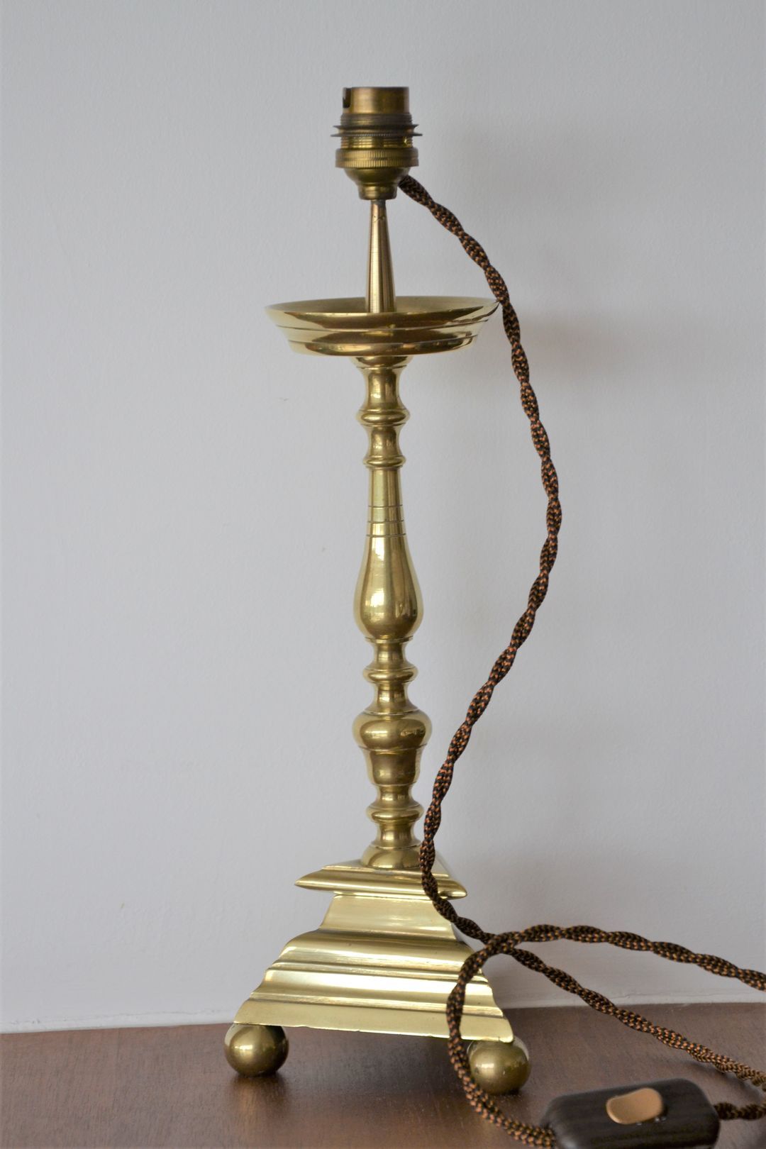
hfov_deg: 13.8
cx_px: 383
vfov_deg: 20.6
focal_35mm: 99
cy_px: 574
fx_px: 3160
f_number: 5.3
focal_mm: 66
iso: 400
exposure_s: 1/200
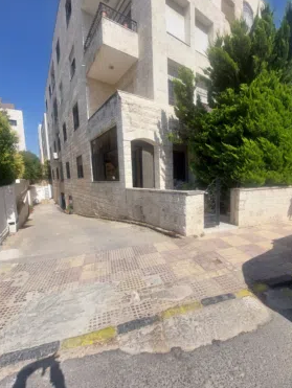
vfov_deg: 102.0
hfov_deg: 85.7
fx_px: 157
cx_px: 151
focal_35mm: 14
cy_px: 196
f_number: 2.2
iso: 50
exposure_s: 1/2513
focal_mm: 1.74
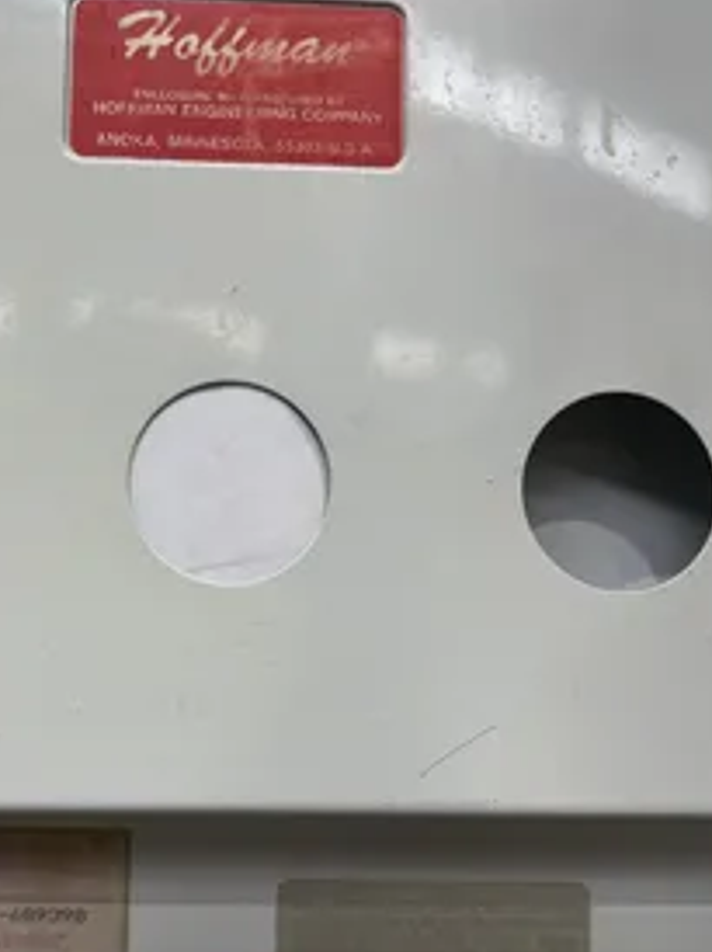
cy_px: 545
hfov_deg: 37.2
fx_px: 1044
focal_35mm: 38
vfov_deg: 48.9
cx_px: 229
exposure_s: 1/120
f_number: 1.5
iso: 64
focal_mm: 5.7
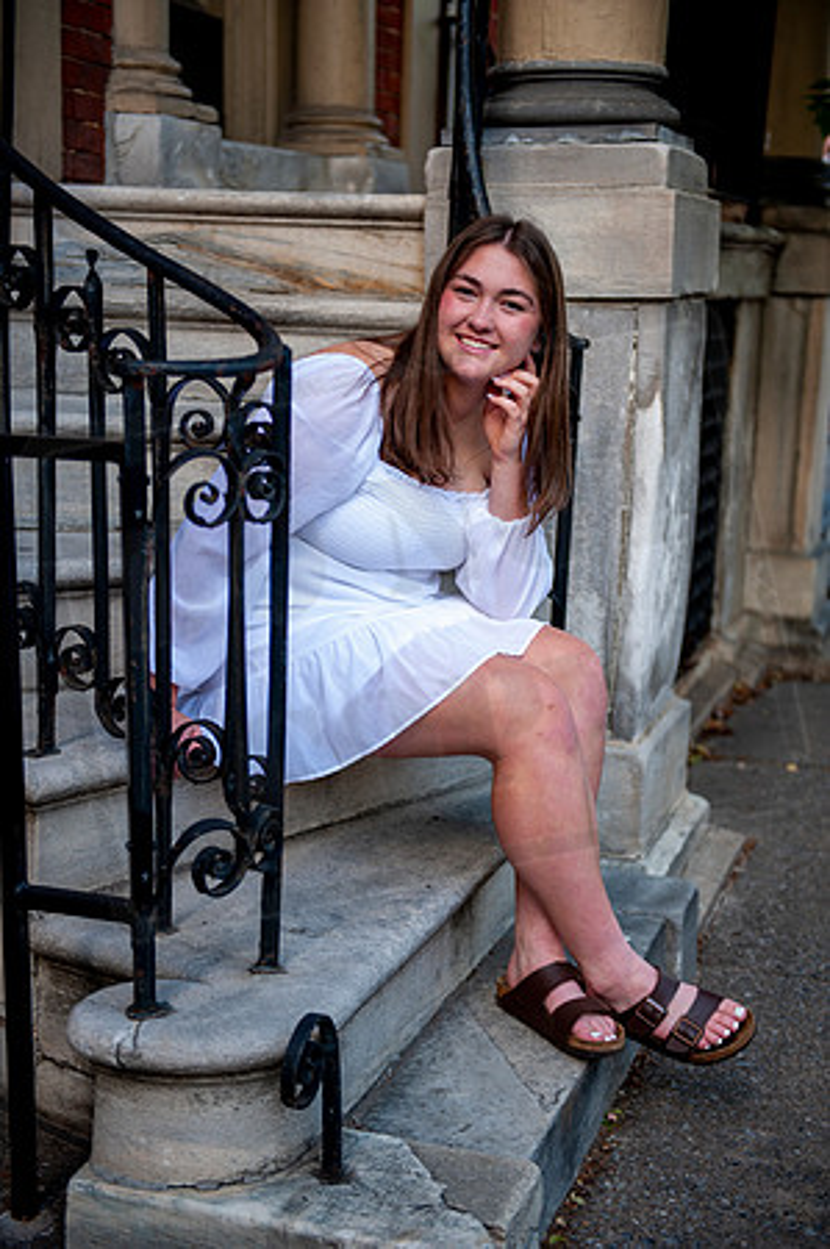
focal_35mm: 55
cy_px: 624
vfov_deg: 36.3
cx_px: 415
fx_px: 1906
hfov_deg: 24.6
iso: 100
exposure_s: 1/200
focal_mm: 55
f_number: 2.8
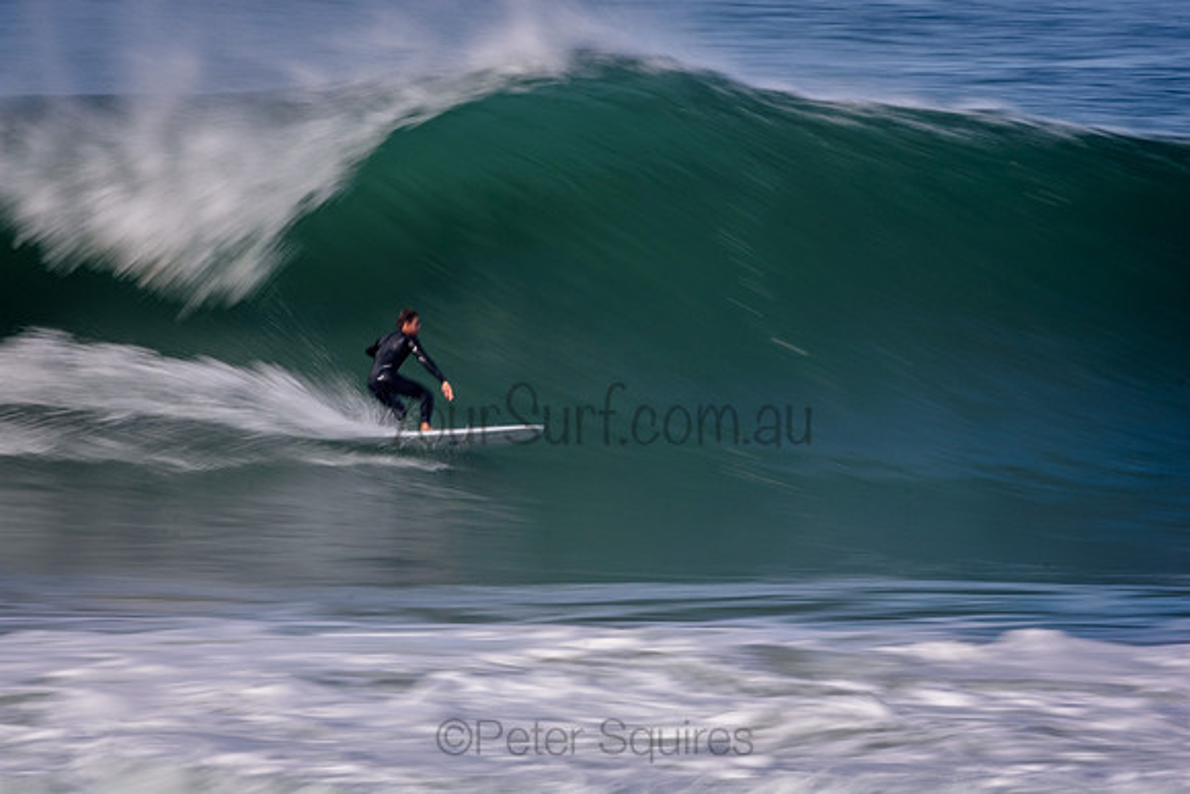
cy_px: 397
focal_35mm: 600
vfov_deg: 2.3
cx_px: 595
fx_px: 19837
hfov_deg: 3.4
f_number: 18
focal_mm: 400
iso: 100
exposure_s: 1/20
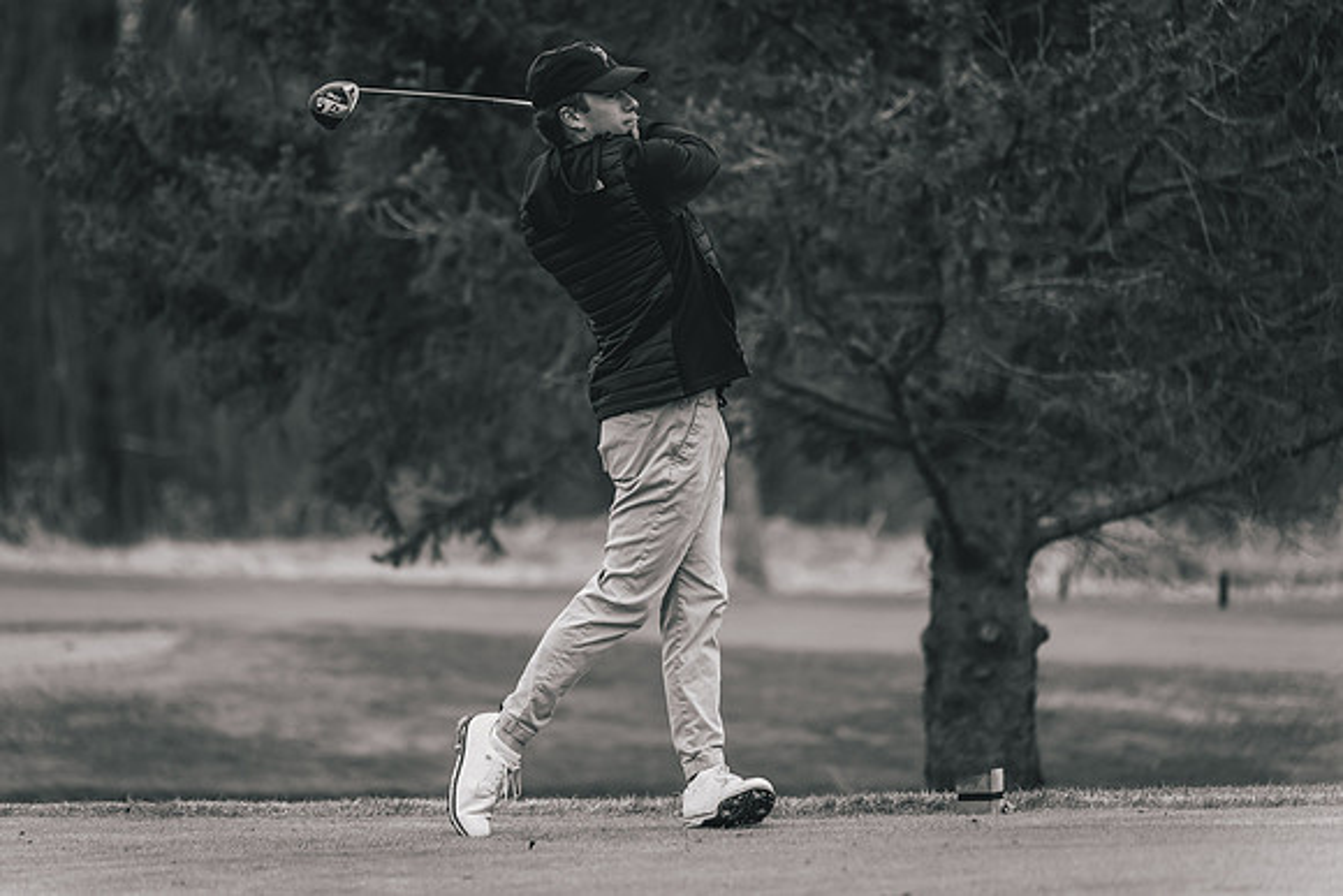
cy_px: 429
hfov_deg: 12.3
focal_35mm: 167
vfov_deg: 8.2
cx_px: 614
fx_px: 6232
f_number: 2.8
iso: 640
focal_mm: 150
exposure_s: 1/3200
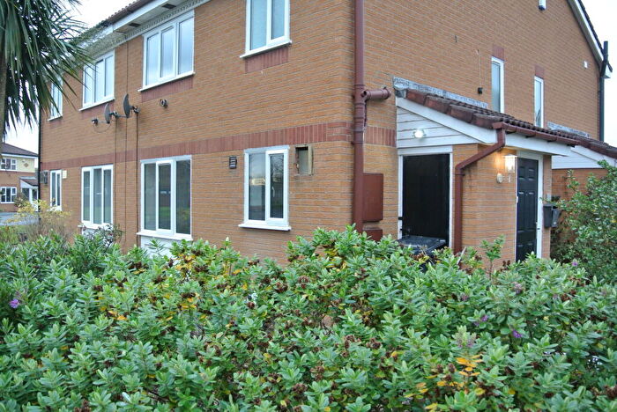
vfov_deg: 45.0
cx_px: 308
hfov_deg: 63.6
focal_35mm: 29
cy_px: 206
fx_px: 497
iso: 640
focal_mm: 11
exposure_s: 1/125
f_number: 3.5
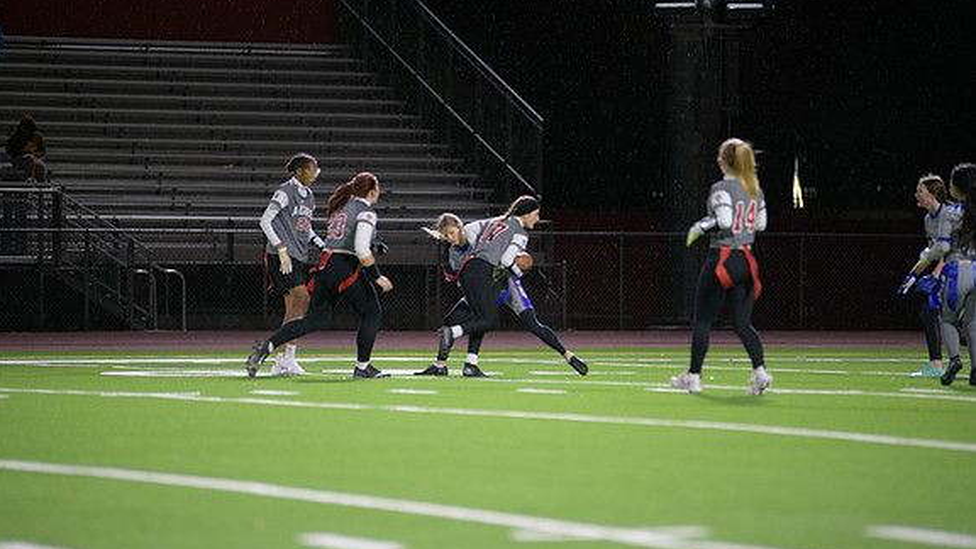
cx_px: 486
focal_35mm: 211
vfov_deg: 5.8
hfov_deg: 10.2
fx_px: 5461
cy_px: 262
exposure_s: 1/200
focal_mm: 200
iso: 1600
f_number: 2.8
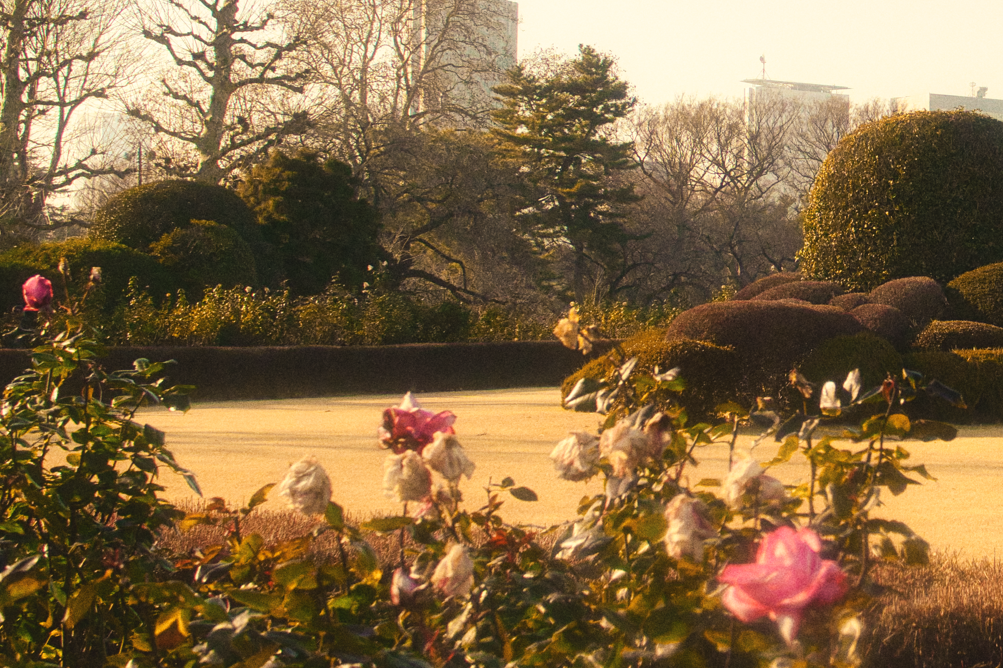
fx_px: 2284
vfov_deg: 16.6
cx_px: 949
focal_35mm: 82
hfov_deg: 23.9
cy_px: 177
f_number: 6.3
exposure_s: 1/2000
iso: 3200
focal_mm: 24
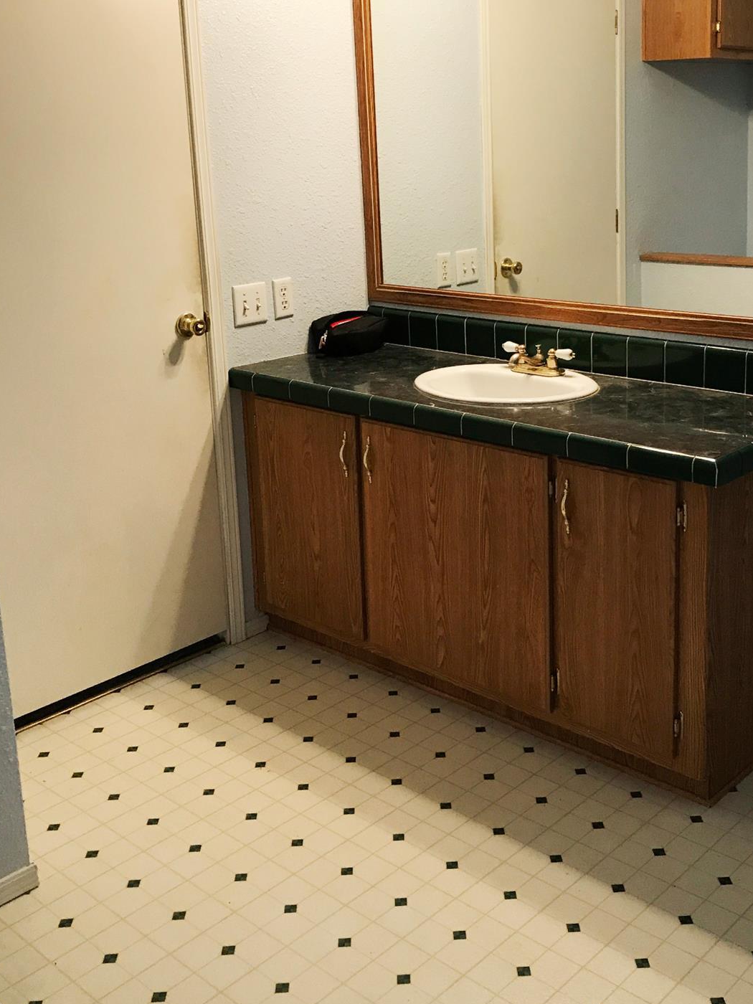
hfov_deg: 35.8
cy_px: 407
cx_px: 453
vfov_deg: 46.6
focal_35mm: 40
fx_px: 1160
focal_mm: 3.99
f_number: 1.8
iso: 40
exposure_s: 1/30
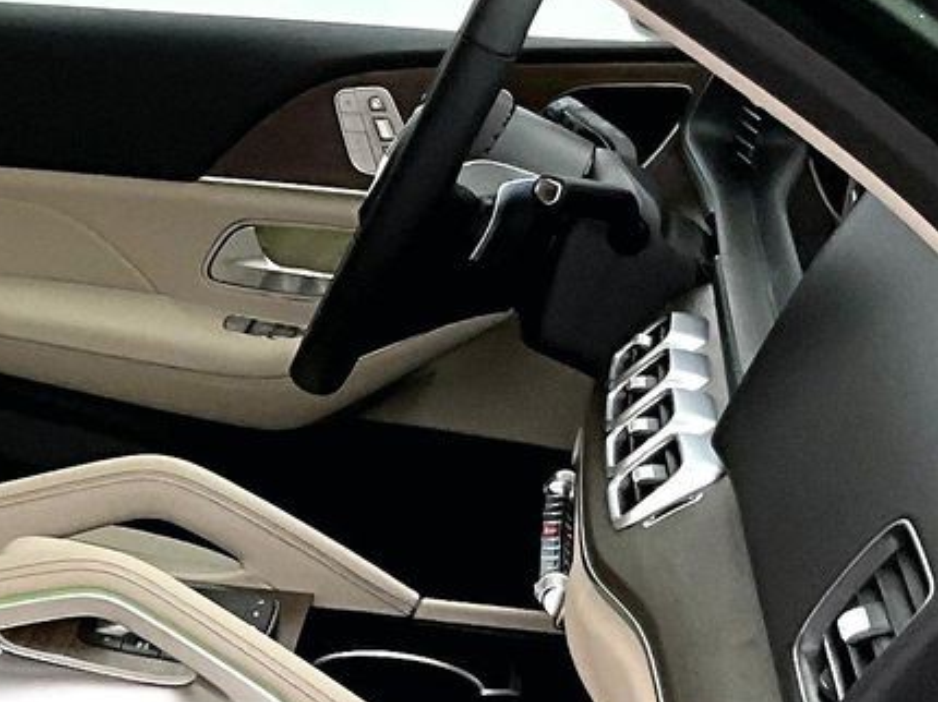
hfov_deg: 16.6
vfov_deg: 13.7
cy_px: 462
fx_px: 2925
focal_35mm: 108
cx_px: -454
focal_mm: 3
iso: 125
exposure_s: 1/60
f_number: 1.8
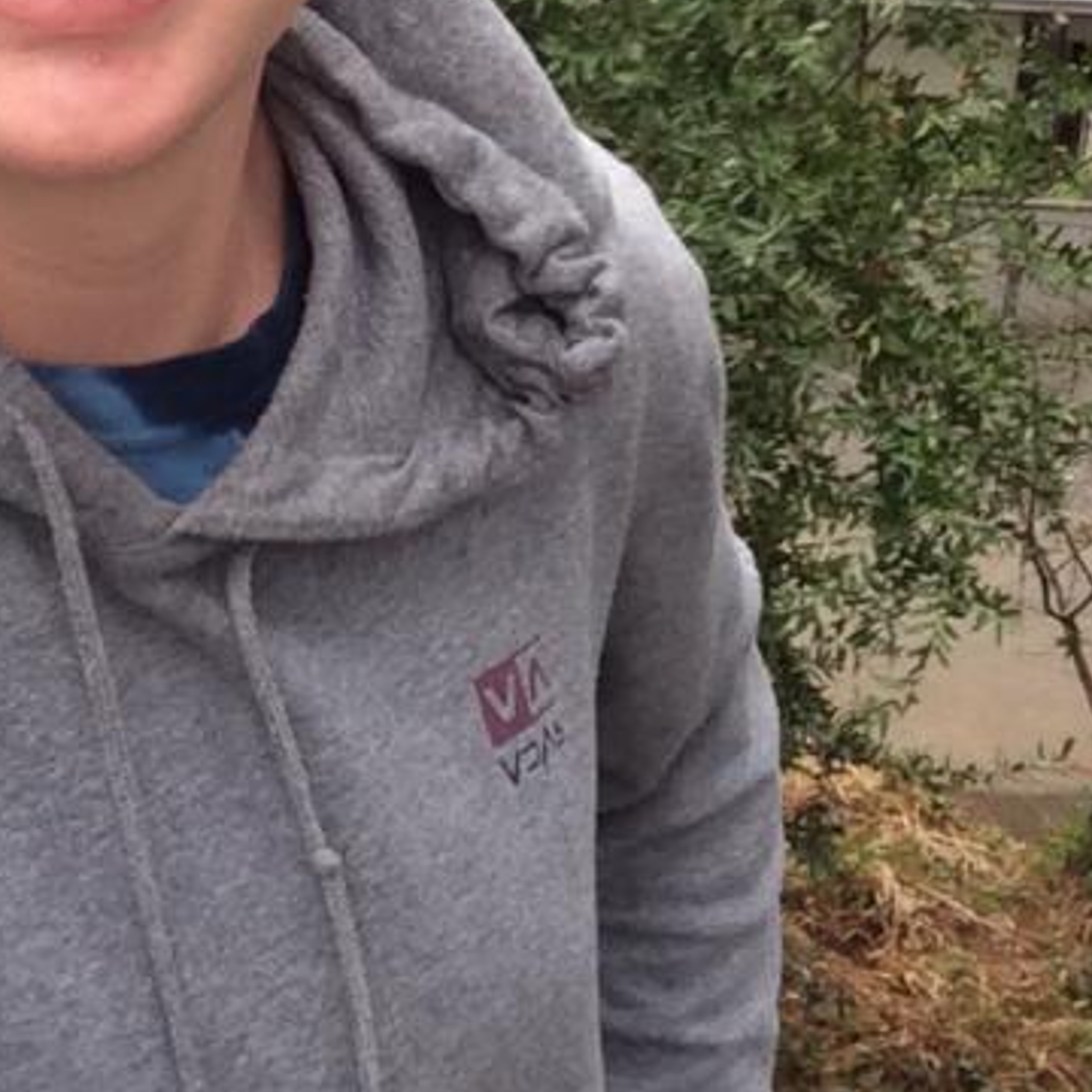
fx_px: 2498
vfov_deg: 23.2
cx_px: 397
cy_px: -106
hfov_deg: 24.6
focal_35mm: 70
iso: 50
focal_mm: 2.15
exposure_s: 1/60
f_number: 2.4
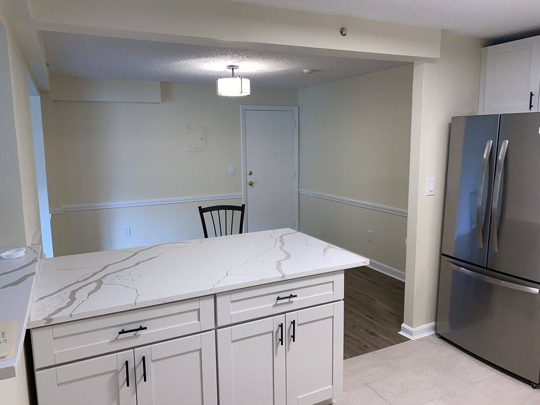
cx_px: 270
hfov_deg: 67.3
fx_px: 406
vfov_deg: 53.1
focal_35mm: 26
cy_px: 202
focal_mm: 4.25
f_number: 1.8
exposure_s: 1/30
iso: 40
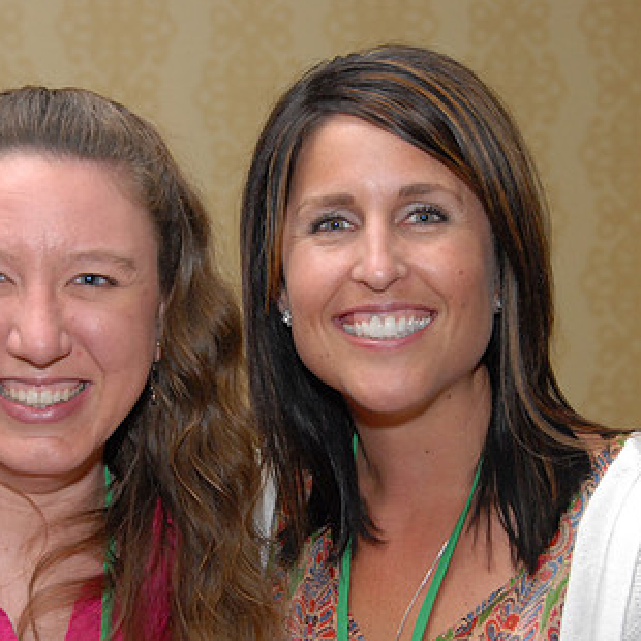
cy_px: 389
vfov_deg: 15.8
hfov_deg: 15.8
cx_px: 261
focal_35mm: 110
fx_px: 2305
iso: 800
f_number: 6.3
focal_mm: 46
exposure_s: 1/50
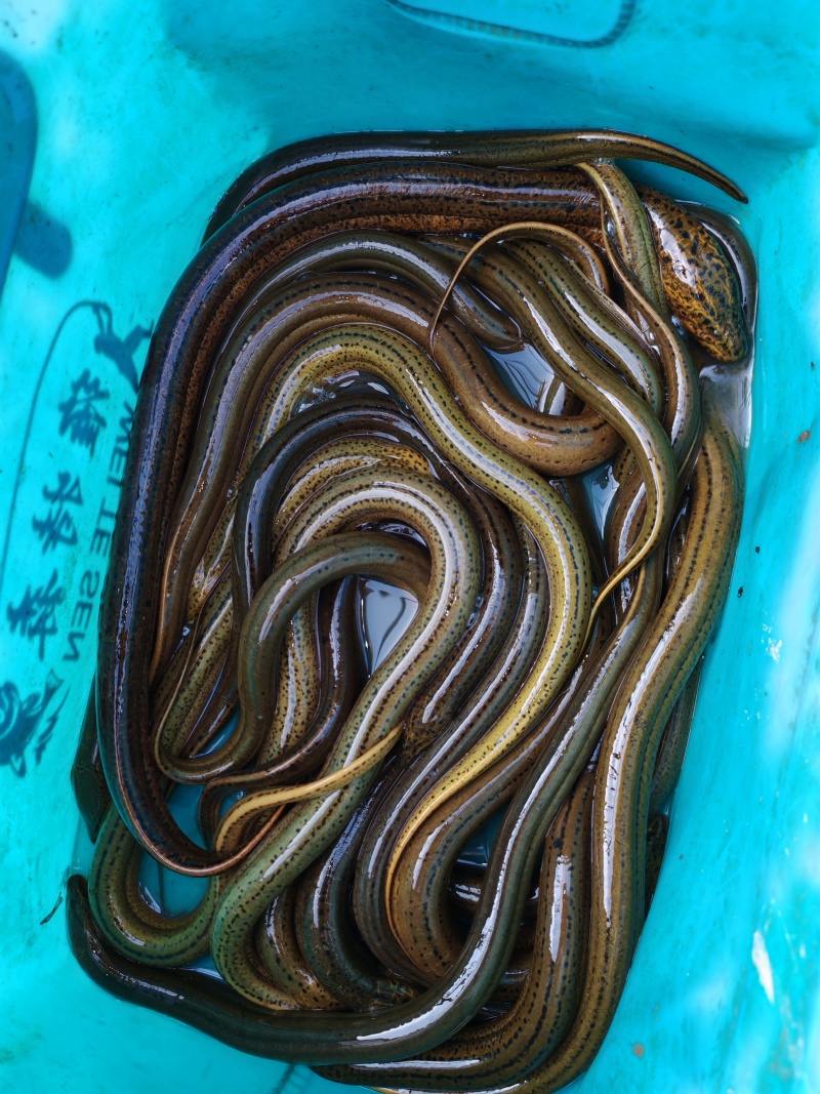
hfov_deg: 51.3
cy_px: 547
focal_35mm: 27
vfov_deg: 65.3
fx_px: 853
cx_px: 410
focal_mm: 5.52
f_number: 1.95
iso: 64
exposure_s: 1/100
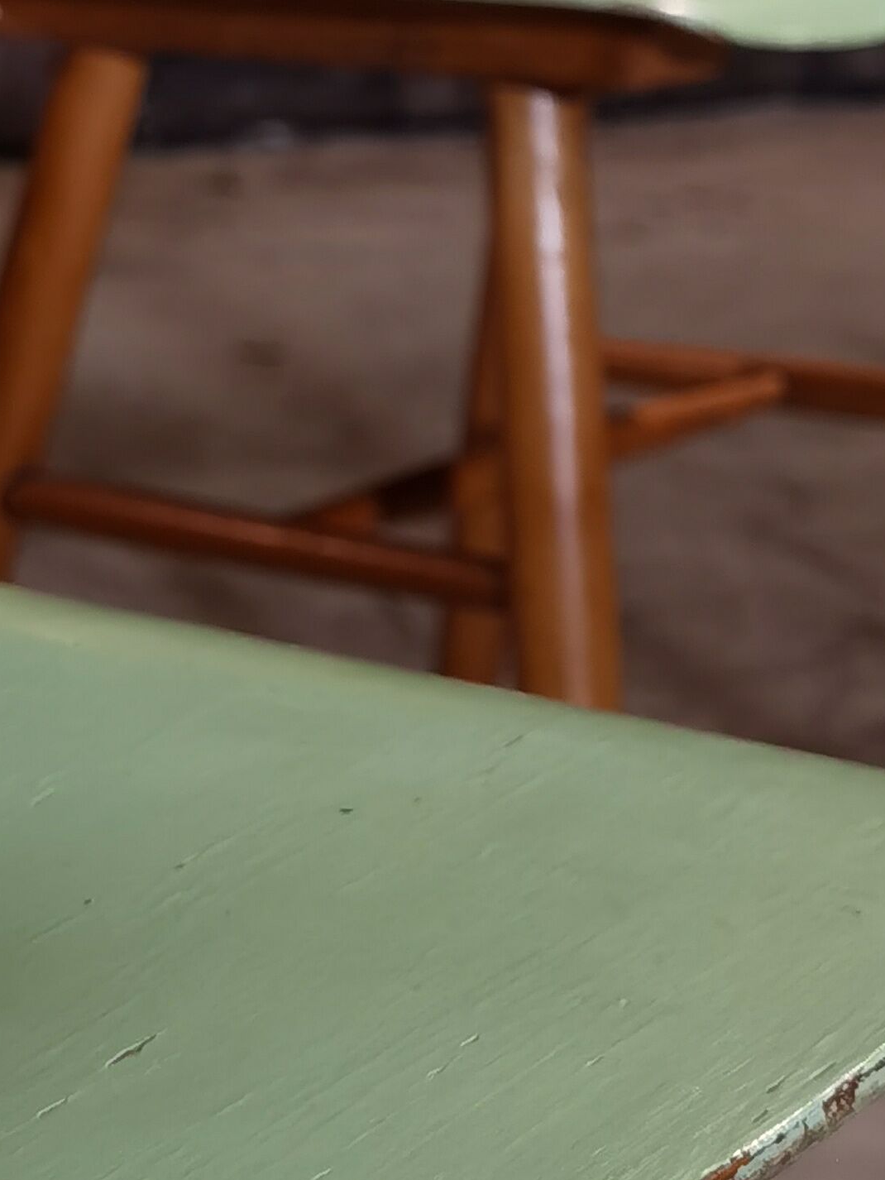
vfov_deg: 17.5
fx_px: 3817
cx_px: 221
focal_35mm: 112
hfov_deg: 13.2
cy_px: 384
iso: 160
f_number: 1.9
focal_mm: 6.71
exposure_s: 1/100
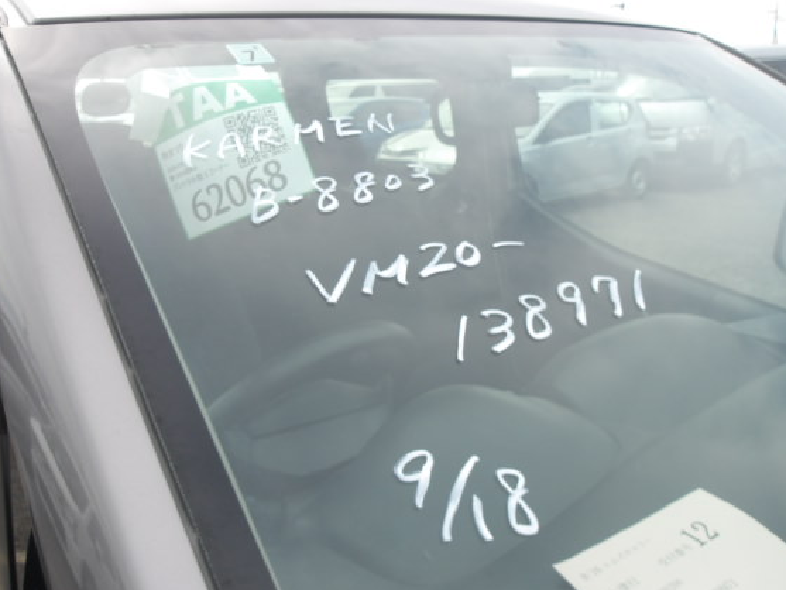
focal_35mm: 31
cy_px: 302
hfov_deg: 58.3
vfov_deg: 45.5
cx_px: 394
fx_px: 704
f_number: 10.4
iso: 100
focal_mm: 4.9
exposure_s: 1/60
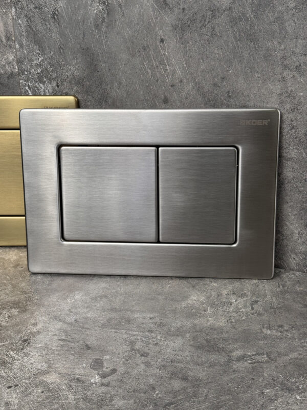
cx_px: 154
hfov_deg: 30.3
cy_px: 205
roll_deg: +0.4
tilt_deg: -21.3
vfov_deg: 39.7
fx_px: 568
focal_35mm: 48
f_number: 1.78
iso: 64
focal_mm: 6.76
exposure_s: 1/377
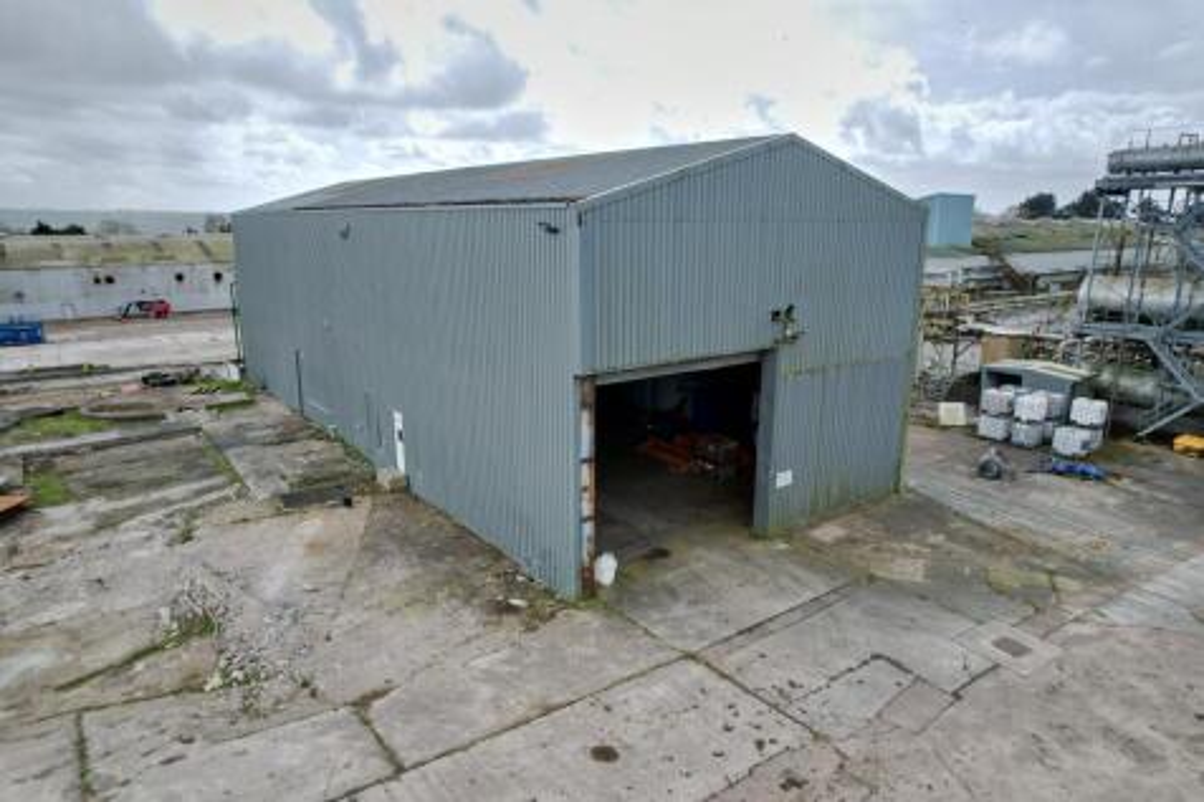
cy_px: 401
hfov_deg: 78.6
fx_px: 735
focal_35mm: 22
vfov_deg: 57.2
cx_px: 602
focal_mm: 8.38
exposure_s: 1/2000
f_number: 2.8
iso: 100
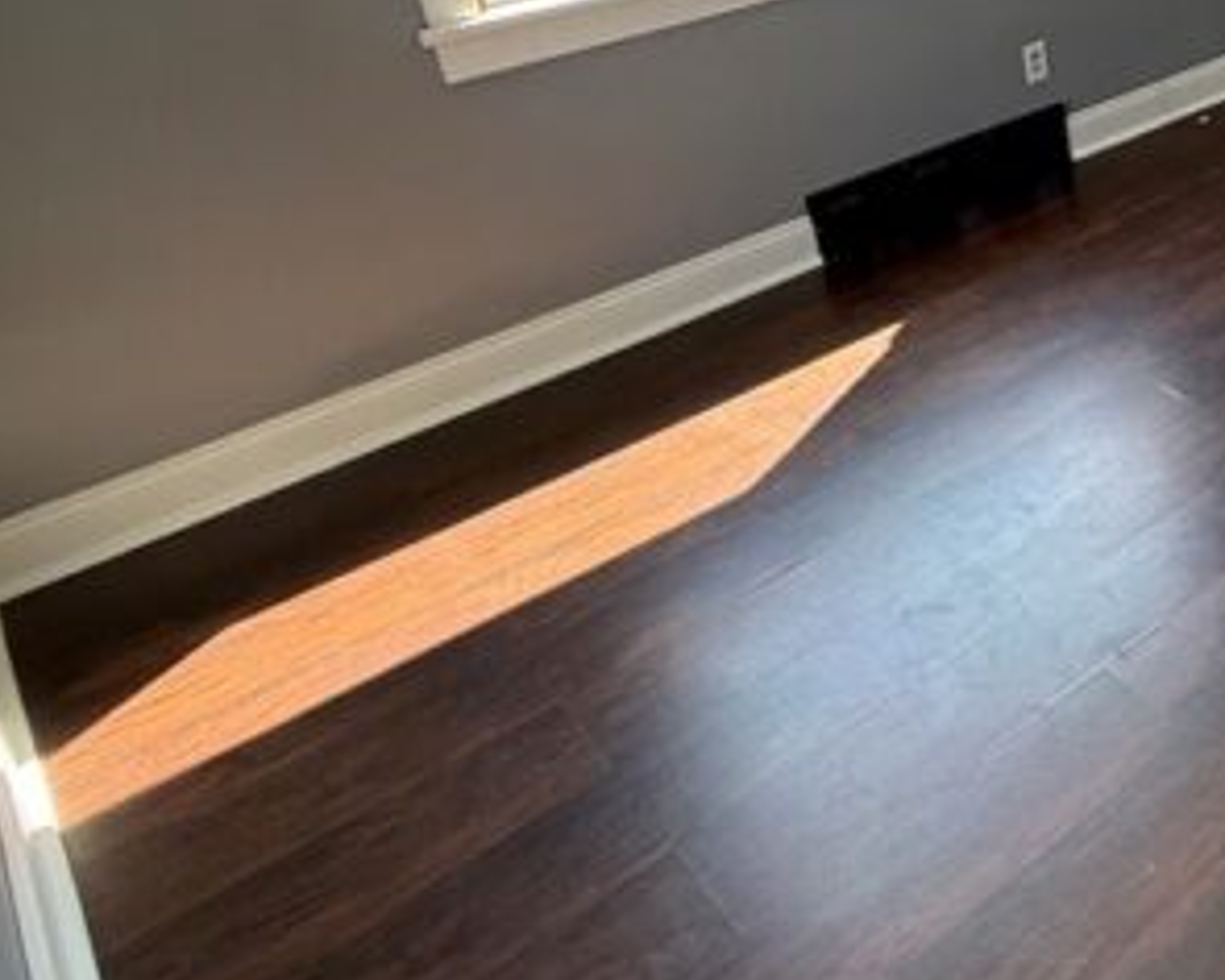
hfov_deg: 39.1
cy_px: 145
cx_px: 1387
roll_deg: +0.2
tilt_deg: -24.2
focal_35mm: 37
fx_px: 1341
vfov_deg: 38.1
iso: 100
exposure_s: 1/120
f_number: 2.2
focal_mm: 2.22
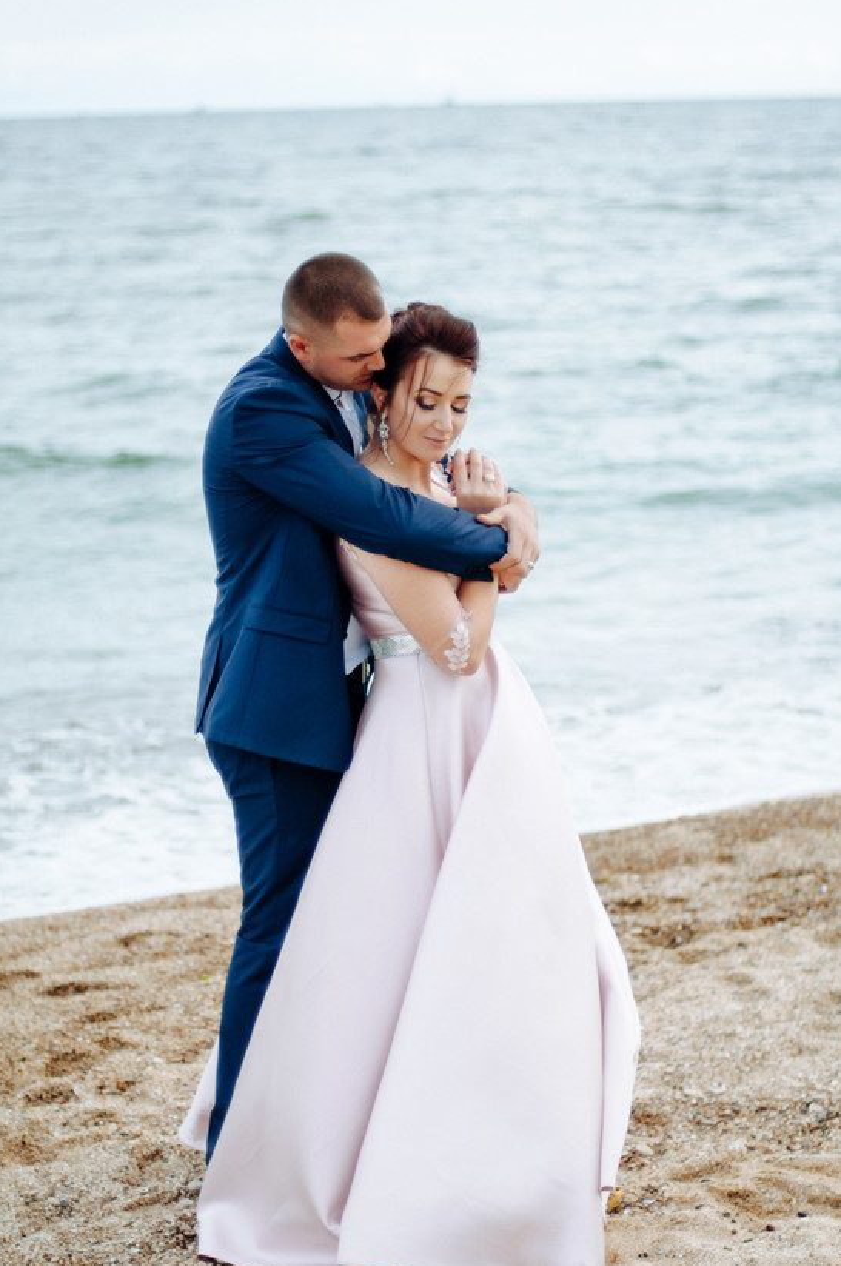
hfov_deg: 16.8
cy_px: 675
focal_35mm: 81
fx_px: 2845
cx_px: 399
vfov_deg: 25.1
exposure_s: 1/4000
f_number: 1.4
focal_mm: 50
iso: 125
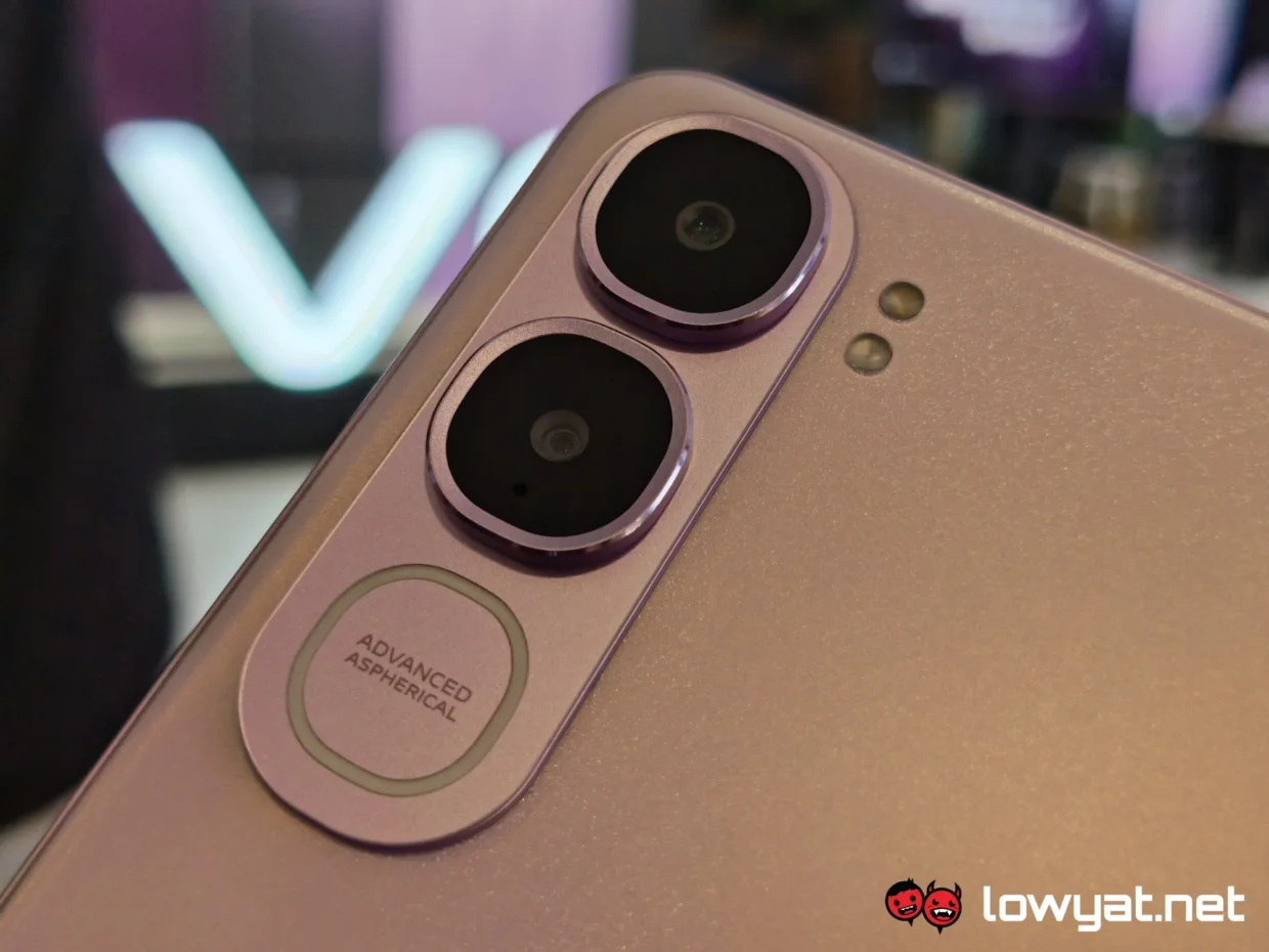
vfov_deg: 31.5
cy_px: 476
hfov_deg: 41.2
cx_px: 634
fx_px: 1686
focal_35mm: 46
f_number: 2.8
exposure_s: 1/160
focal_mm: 5.4
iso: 50
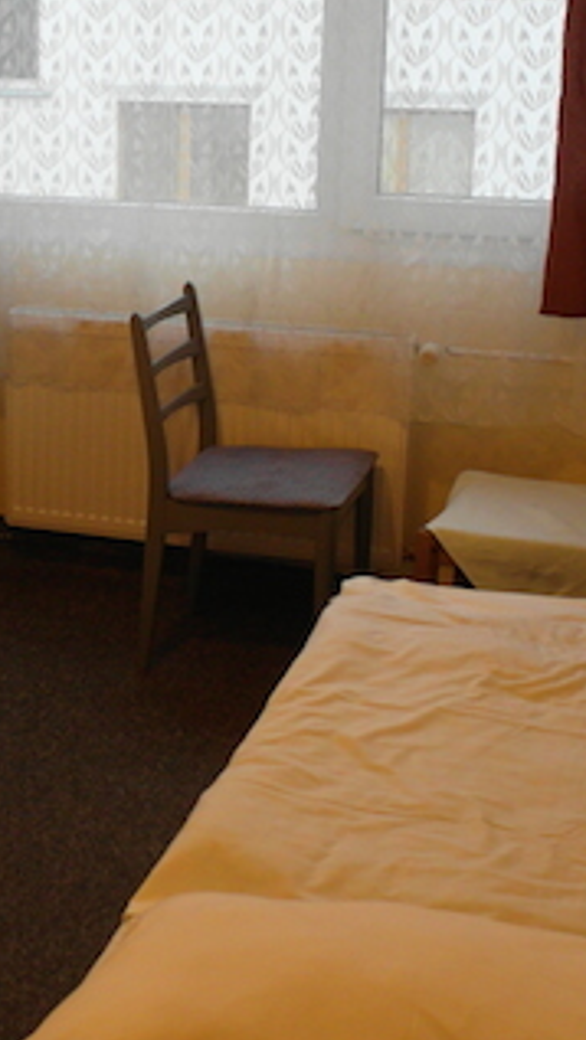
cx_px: -72
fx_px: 1877
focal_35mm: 68
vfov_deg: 30.9
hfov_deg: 17.1
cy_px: 402
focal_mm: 6.7
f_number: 2.2
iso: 320
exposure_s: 1/45
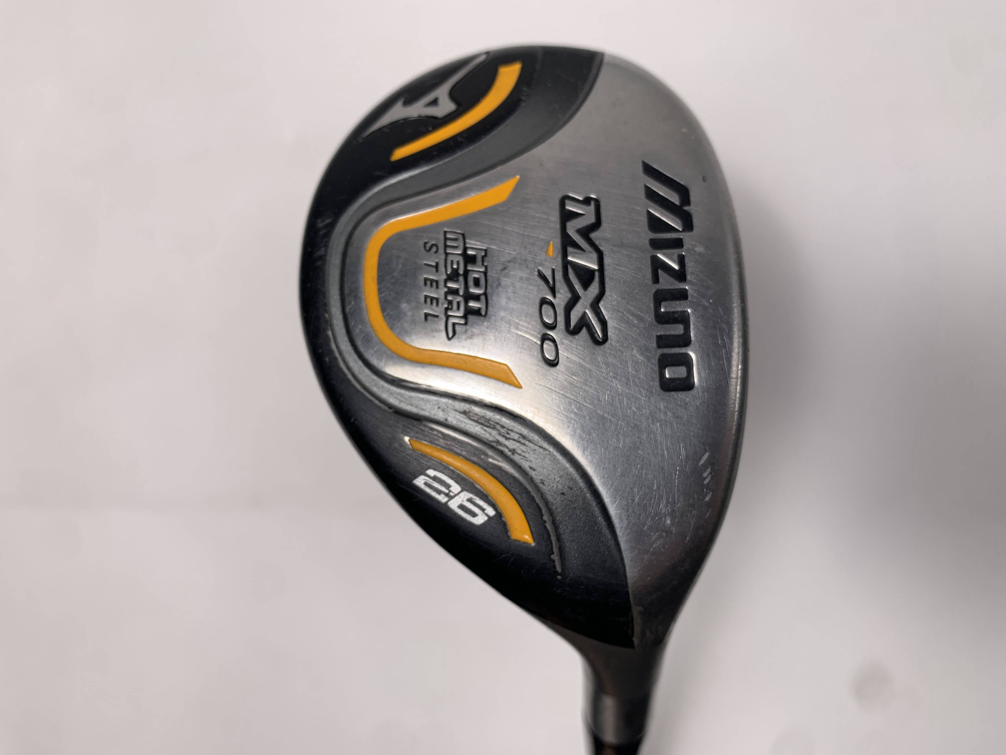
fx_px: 756
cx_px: 503
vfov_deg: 53.1
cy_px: 378
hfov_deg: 67.3
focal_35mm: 26
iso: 25
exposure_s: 1/192
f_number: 1.8
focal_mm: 4.25
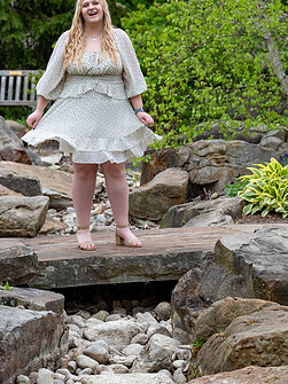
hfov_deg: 11.1
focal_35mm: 133
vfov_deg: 14.8
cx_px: 122
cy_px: 135
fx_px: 1476
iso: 250
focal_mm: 68.7
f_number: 4
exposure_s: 1/400
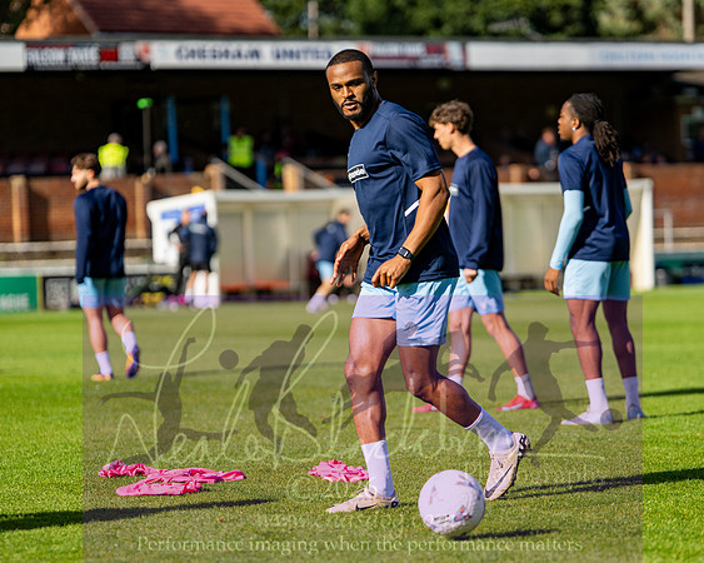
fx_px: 2980
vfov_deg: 10.8
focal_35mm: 143
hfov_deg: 13.5
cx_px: 422
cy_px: 282
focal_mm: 85
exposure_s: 1/8000
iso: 100
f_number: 1.6
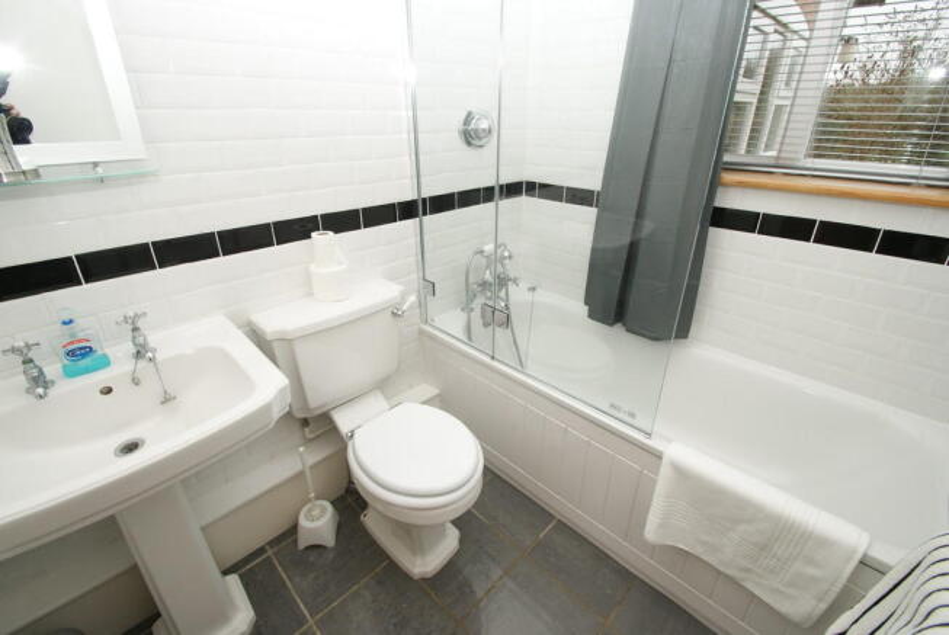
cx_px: 474
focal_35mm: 15
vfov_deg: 77.5
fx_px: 396
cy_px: 318
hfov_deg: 100.3
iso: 400
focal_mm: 10
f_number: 5.6
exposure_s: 1/60
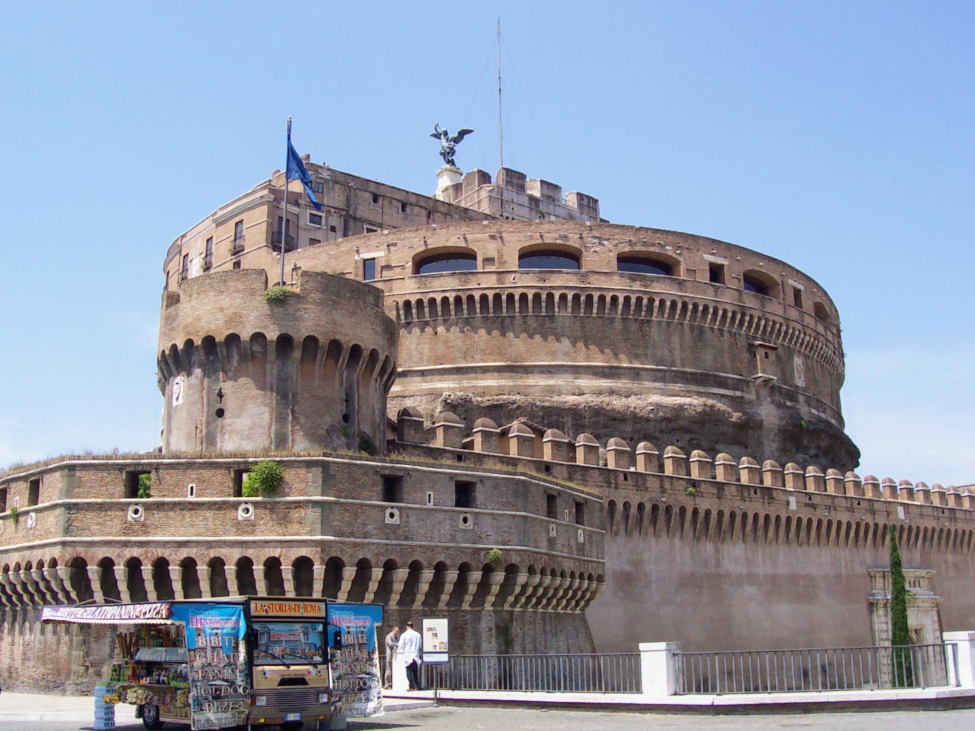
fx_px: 1042
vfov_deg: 38.7
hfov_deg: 50.1
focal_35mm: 37
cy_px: 366
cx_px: 488
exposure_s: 1/350
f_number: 5.6
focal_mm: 5.6
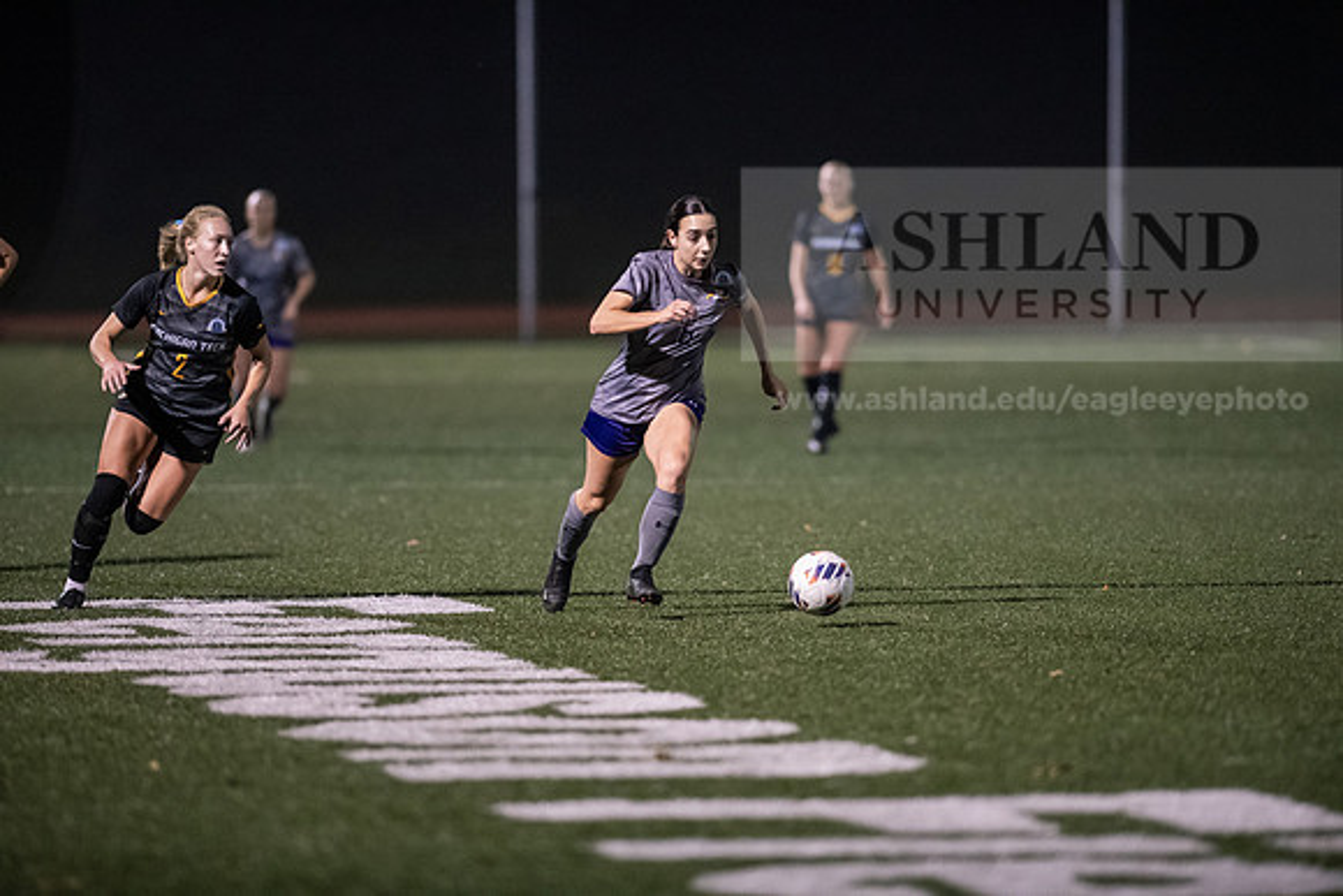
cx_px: 672
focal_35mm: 300
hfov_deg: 6.9
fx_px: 11194
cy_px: 448
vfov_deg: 4.6
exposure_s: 1/1000
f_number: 2.8
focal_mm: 300
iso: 8000
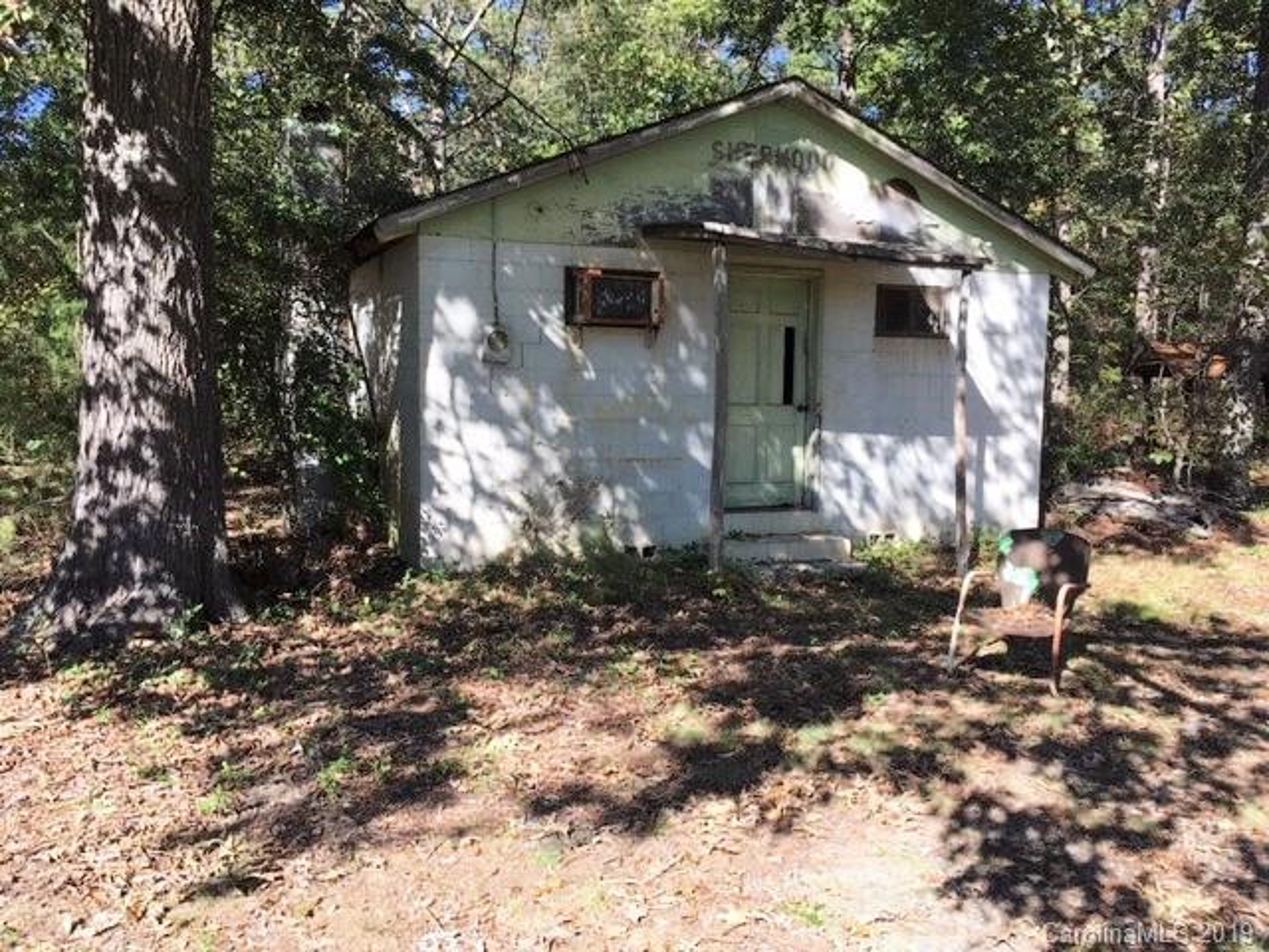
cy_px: 476
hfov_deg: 61.7
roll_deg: -0.9
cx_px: 634
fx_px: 1063
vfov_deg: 48.2
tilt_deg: -4.7
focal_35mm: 29
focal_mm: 4.15
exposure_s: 1/565
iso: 25
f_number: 2.2
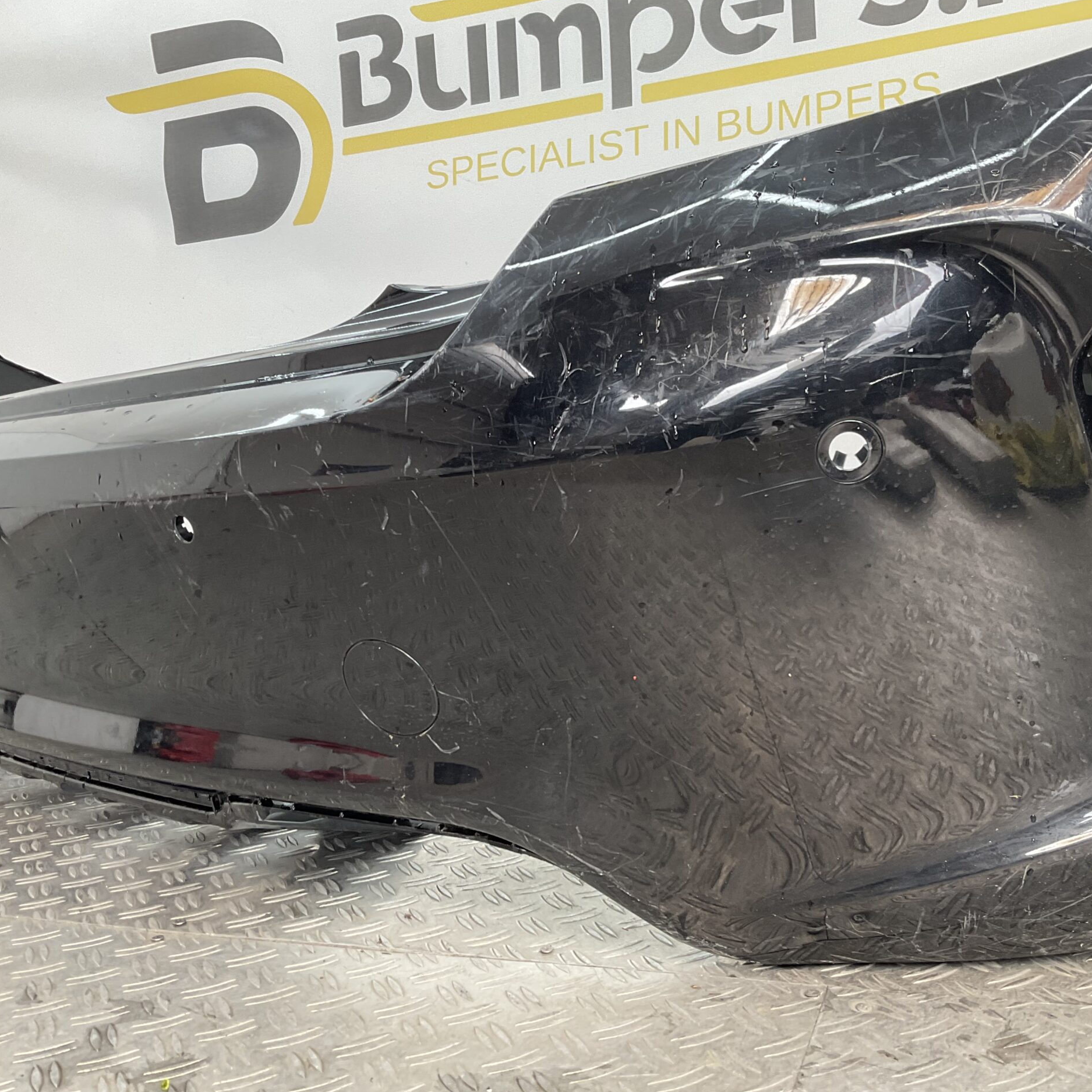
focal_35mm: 35
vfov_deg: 47.2
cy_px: 554
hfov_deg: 47.2
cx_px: 566
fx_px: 1249
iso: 32
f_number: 1.8
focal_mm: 3
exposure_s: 1/120
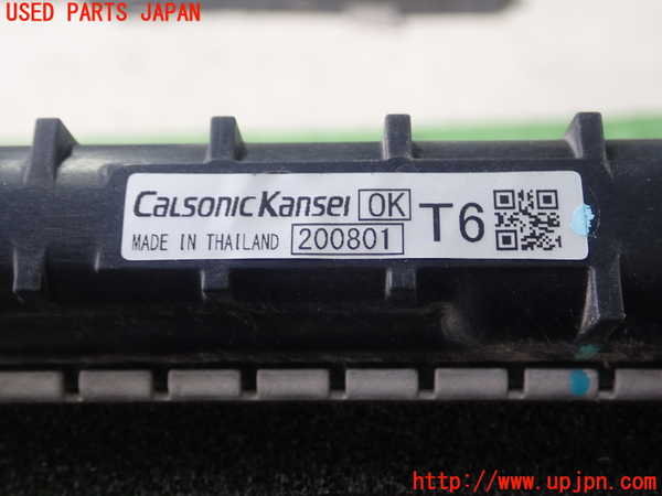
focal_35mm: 43
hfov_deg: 43.9
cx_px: 331
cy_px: 248
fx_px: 822
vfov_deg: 33.6
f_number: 2.9
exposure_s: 1/50
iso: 200
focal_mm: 7.86
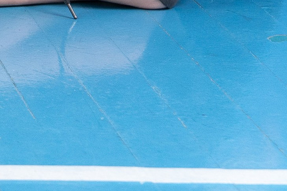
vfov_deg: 4.9
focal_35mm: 270
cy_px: -343
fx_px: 2152
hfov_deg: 7.1
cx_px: -454
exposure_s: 1/160
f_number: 4
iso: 400
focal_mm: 48
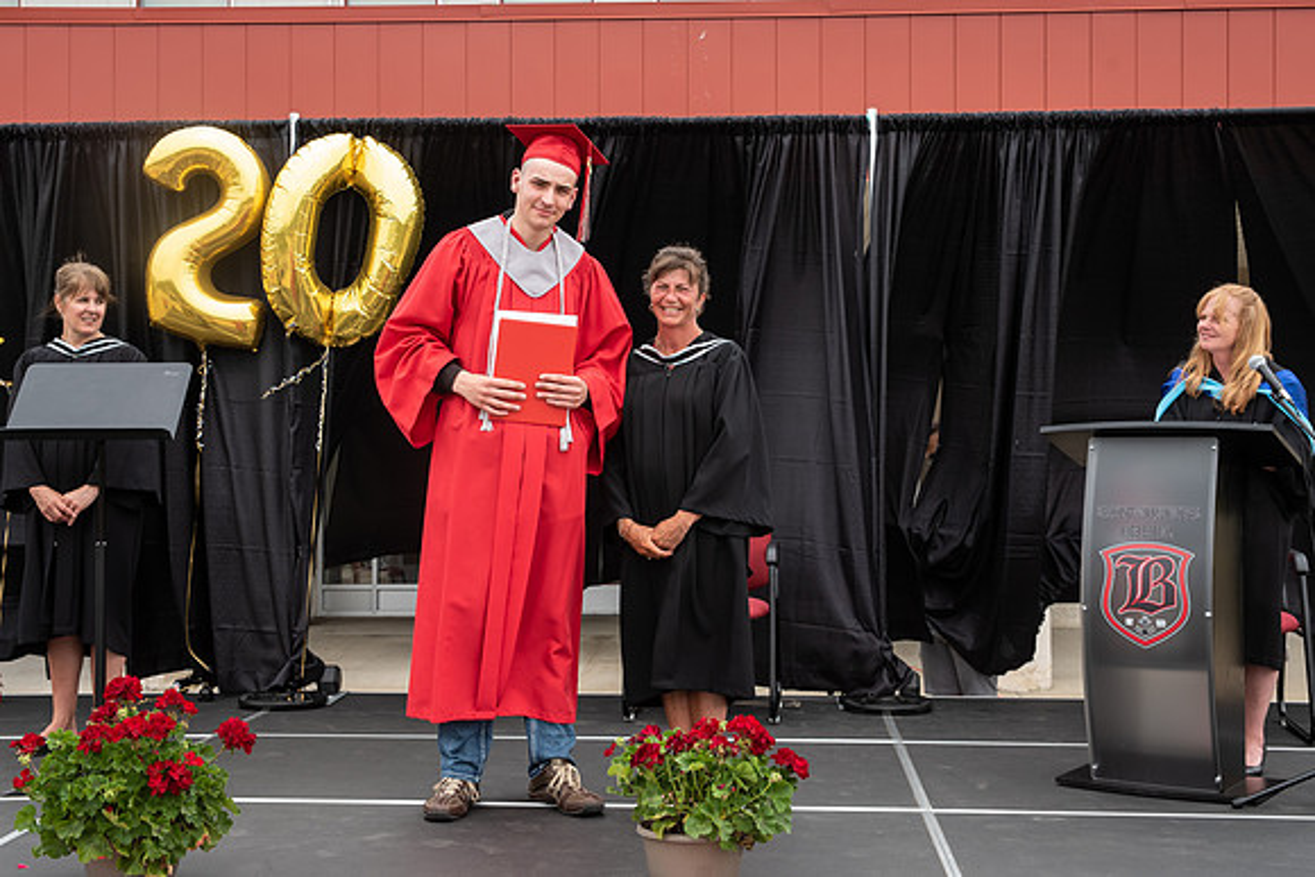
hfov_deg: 37.9
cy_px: 410
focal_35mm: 52
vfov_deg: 25.8
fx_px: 1914
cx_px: 657
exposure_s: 1/500
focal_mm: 48
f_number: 5.6
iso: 500
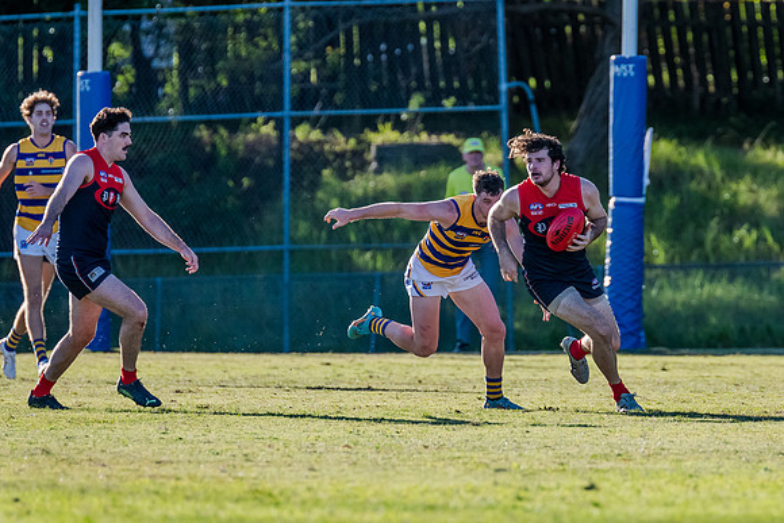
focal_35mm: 589
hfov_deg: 3.5
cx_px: 534
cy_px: 233
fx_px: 12838
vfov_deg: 2.3
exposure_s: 1/2000
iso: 1000
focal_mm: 420
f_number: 6.3
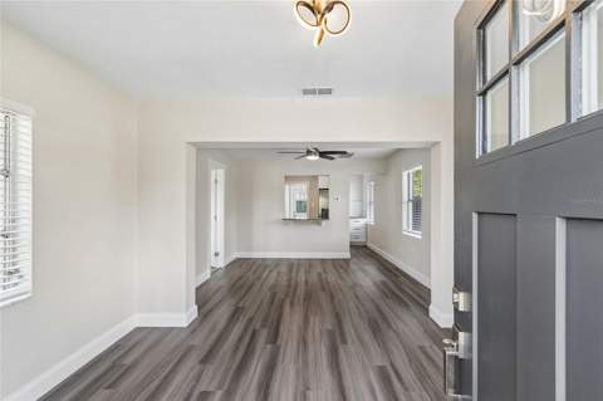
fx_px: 251
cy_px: 200
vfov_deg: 77.2
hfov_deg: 100.4
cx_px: 302
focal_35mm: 15
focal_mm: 10
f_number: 7.1
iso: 100
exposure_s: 1/30
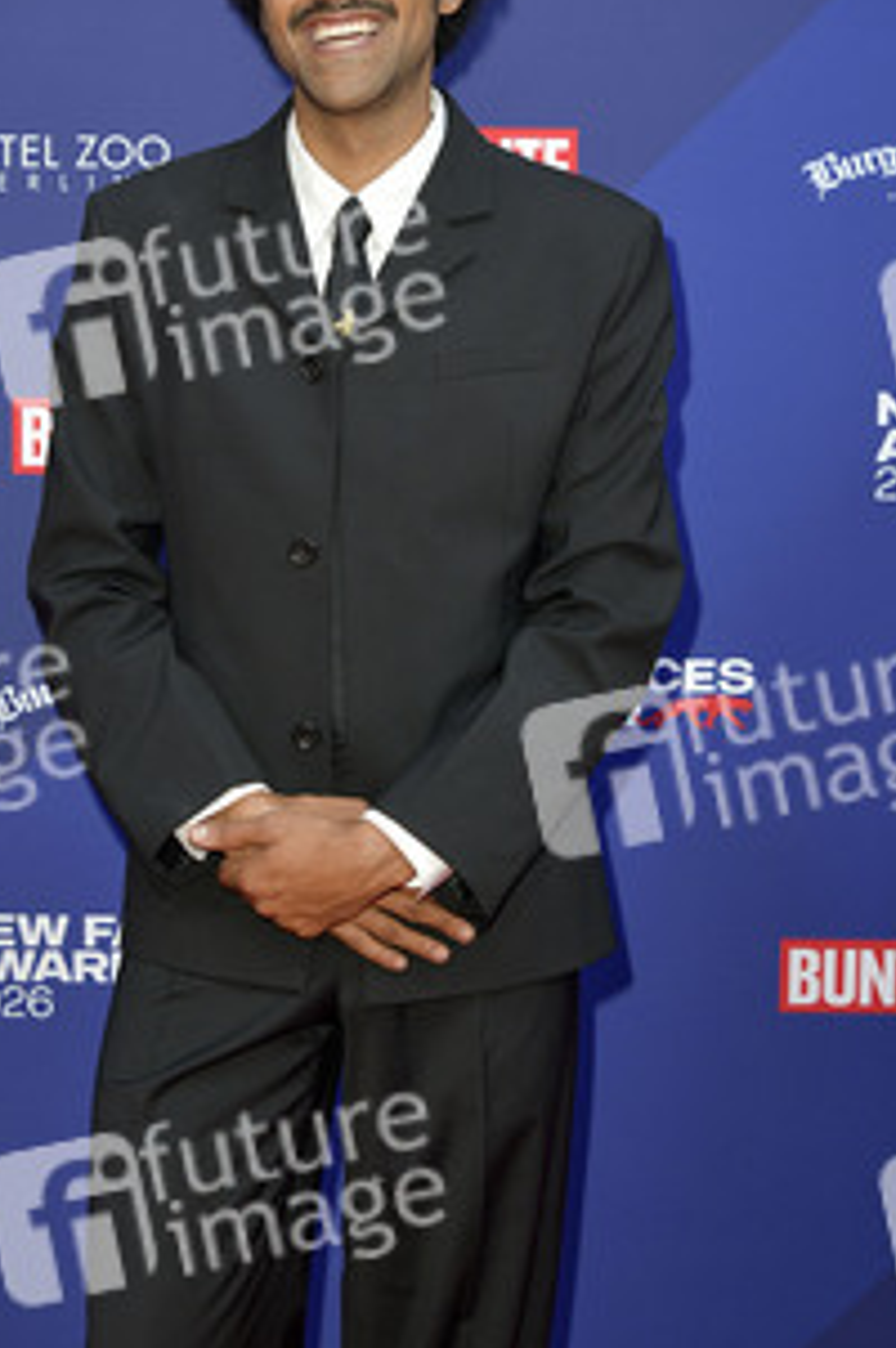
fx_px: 2582
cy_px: 528
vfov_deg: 29.2
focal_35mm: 69
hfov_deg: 19.7
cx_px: 345
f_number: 6.3
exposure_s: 1/200
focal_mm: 52
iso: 640
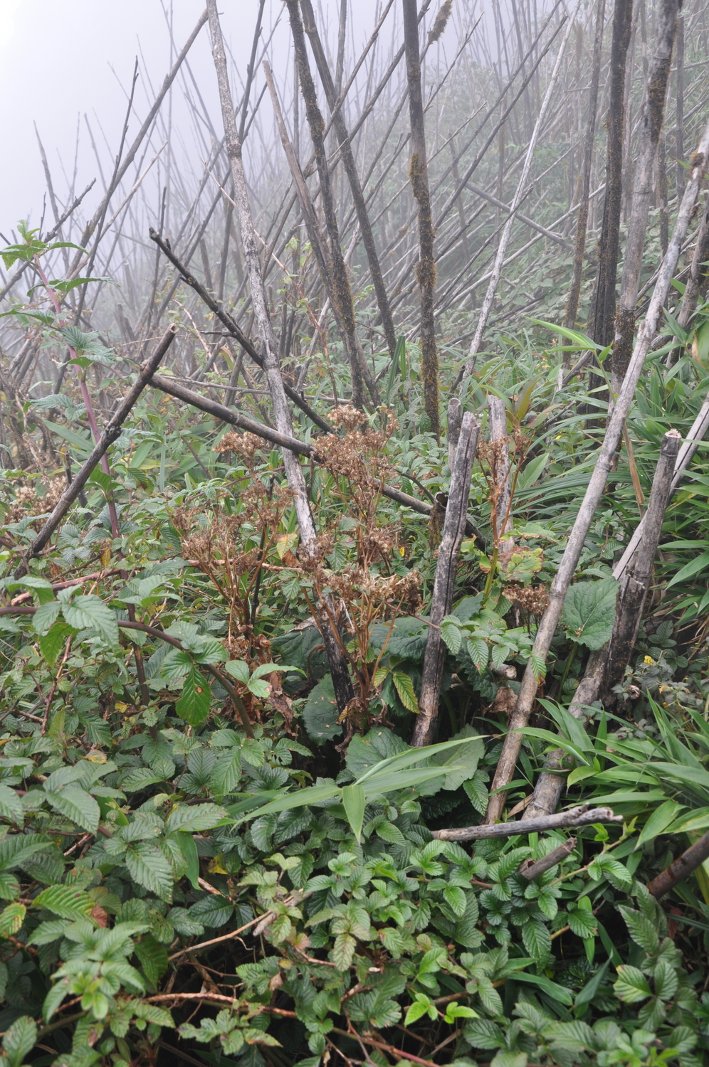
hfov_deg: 39.9
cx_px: 354
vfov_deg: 57.3
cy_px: 534
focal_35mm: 33
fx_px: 978
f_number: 6.3
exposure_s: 1/40
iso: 200
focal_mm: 22
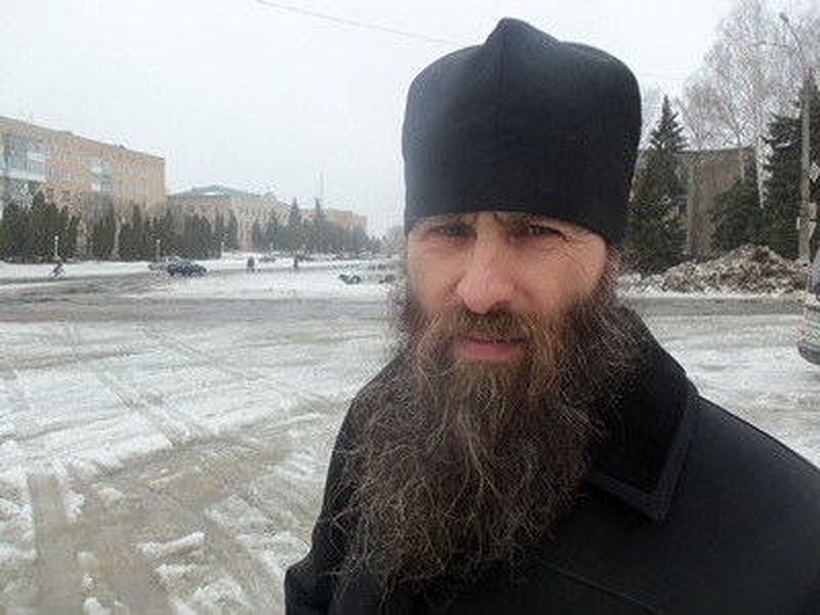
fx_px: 687
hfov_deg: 61.7
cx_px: 410
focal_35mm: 29
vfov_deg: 48.2
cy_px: 308
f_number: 3.4
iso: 80
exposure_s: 1/250
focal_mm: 5.2
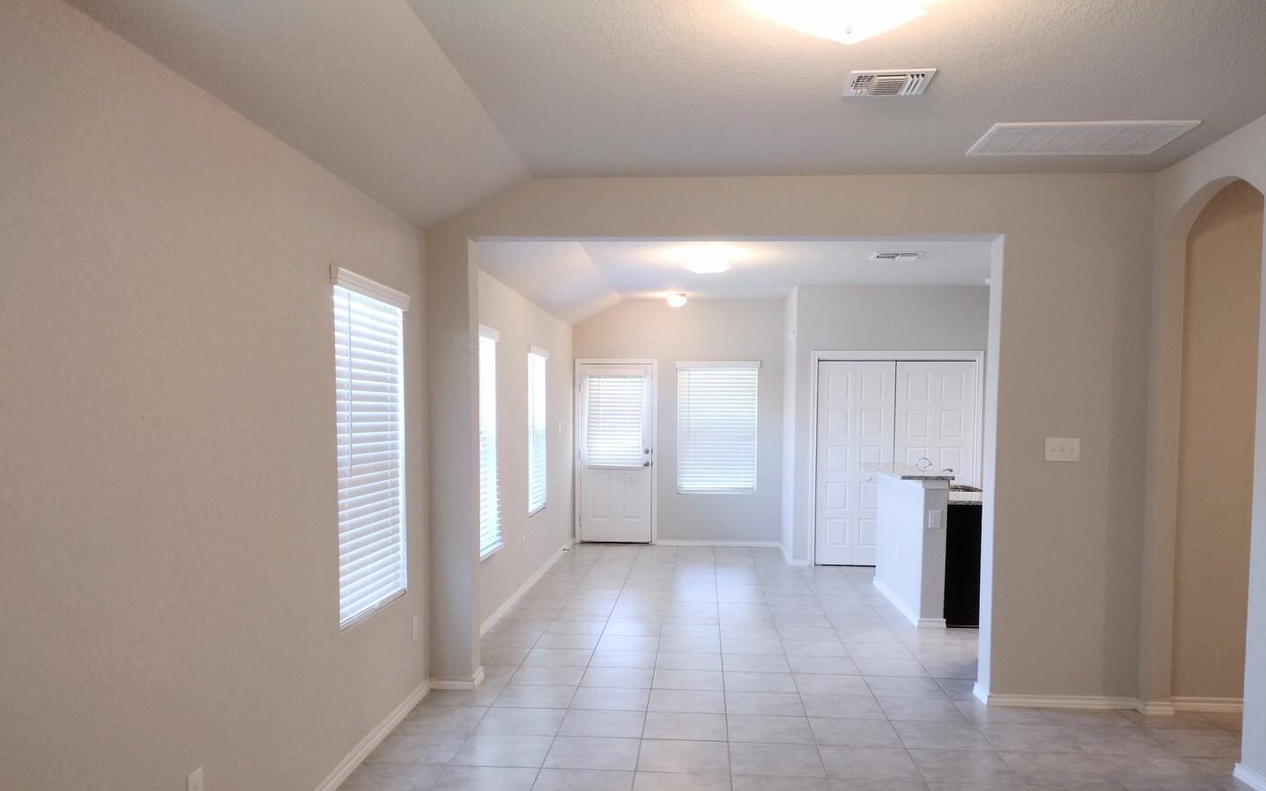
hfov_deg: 64.6
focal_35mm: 29
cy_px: 469
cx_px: 637
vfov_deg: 43.0
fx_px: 1001
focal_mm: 4.71
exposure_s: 1/40
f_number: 1.7
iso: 170
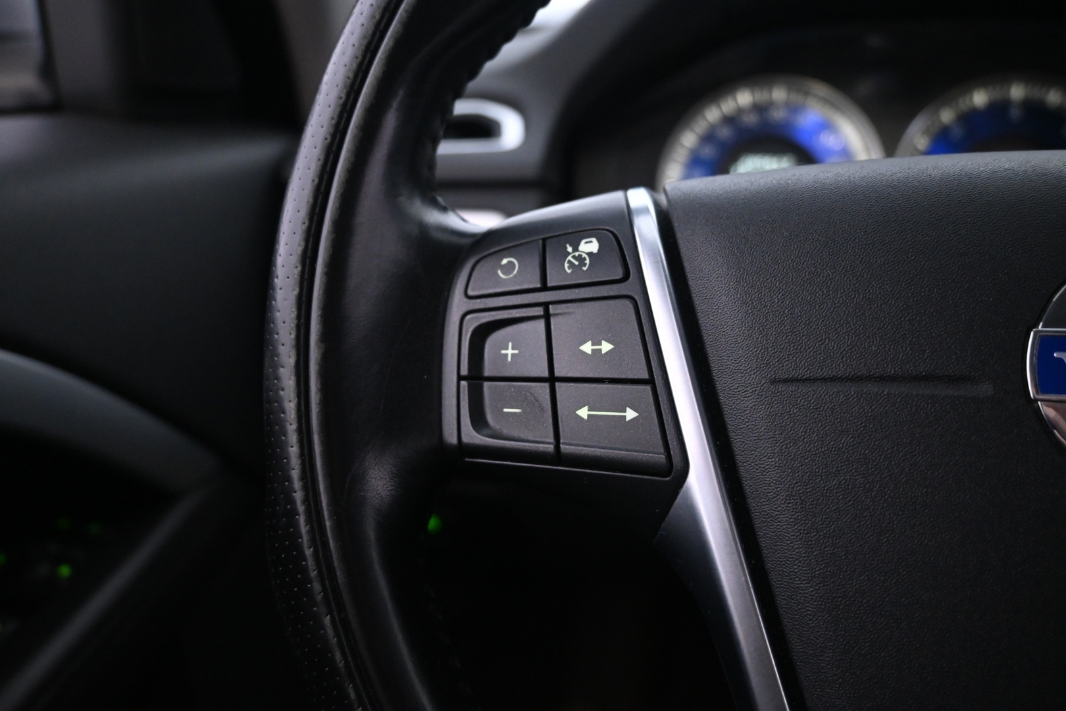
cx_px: 533
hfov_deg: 61.9
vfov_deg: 43.6
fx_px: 888
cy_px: 356
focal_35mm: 30
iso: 2500
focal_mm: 20
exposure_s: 1/30
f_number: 3.8
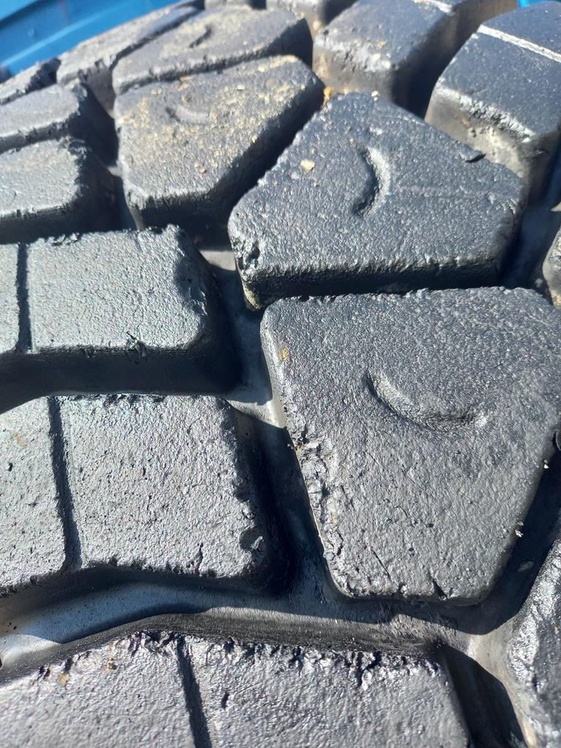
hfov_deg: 54.9
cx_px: 280
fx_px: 540
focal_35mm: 25
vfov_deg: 69.4
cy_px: 374
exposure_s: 1/213
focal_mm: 4.65
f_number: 1.8
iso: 50
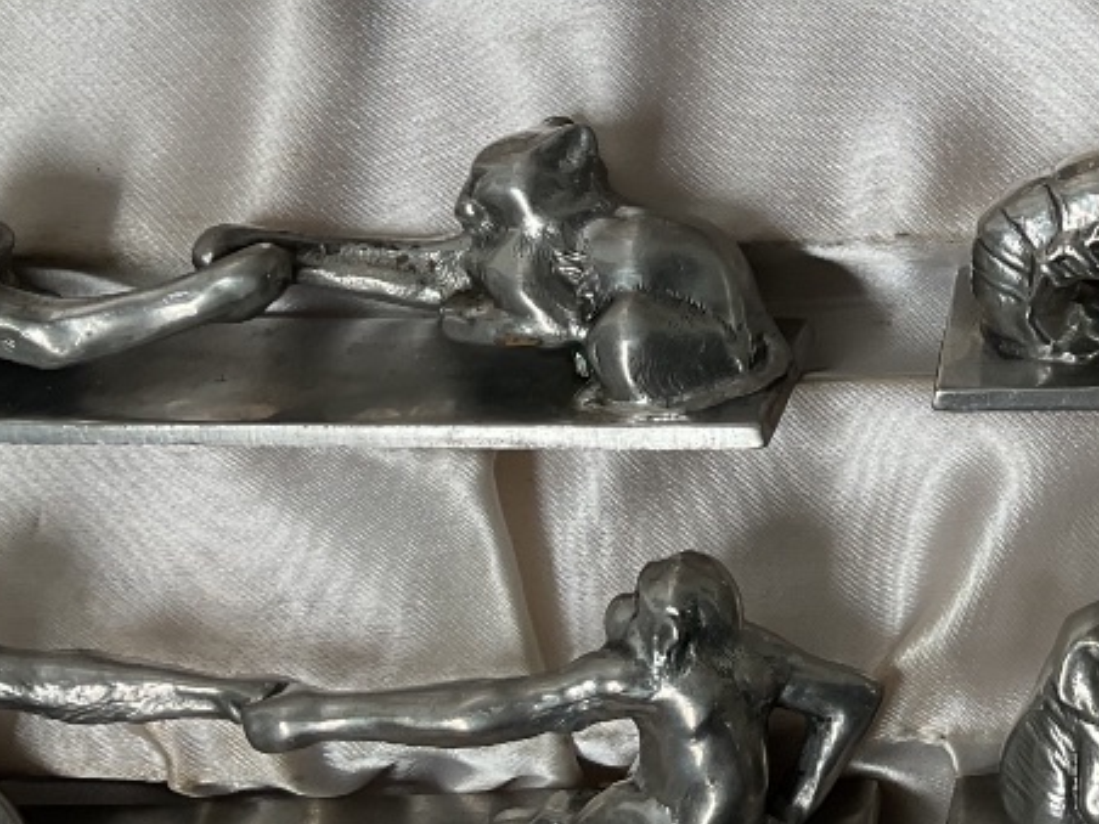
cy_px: 22
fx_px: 2445
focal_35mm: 77
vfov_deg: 18.7
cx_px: 1155
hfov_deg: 24.0
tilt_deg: -73.0
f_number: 1.8
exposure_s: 1/130
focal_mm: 3
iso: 16
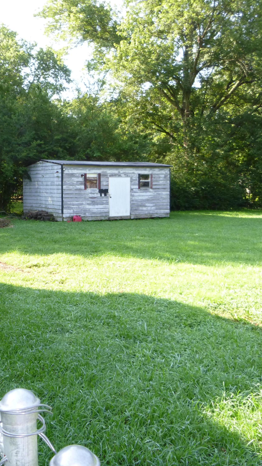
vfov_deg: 54.0
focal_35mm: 37
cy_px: 234
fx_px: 457
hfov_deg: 31.5
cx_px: 71
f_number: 3.9
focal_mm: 4.5
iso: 100
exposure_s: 1/80
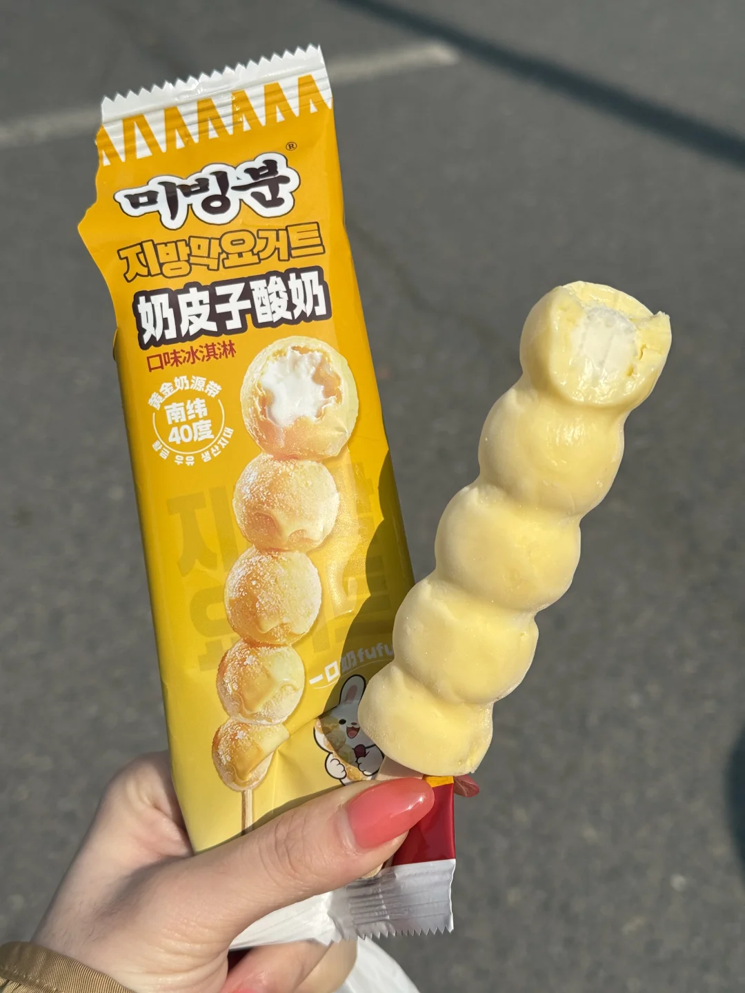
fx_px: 1377
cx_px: 372
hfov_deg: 30.3
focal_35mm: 48
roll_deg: +1.1
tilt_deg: -35.7
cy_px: 496
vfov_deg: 39.7
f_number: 1.78
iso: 64
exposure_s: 1/7143
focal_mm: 6.76
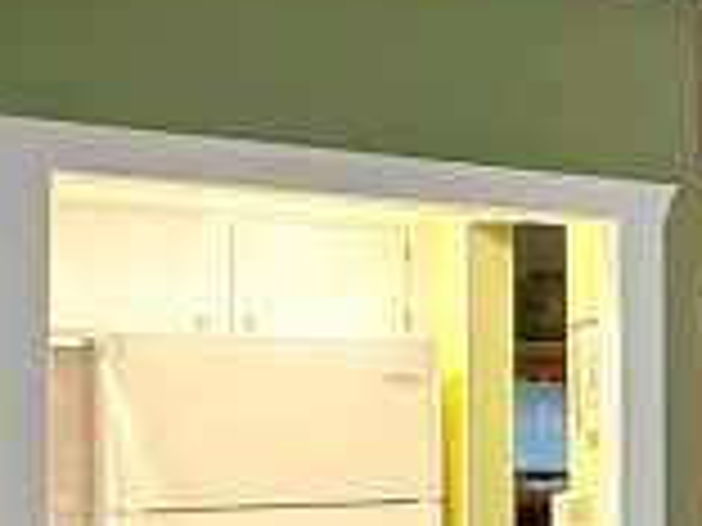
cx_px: 1426
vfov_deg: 20.2
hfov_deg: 17.9
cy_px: 423
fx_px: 1460
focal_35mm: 72
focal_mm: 2.22
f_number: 2.2
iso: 1000
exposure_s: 1/40
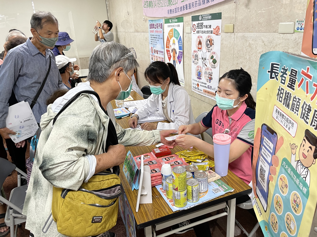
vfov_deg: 53.1
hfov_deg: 67.3
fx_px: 238
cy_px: 118
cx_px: 158
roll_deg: +3.5
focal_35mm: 26
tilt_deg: -20.4
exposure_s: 1/60
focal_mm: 4.2
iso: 100
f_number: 1.6
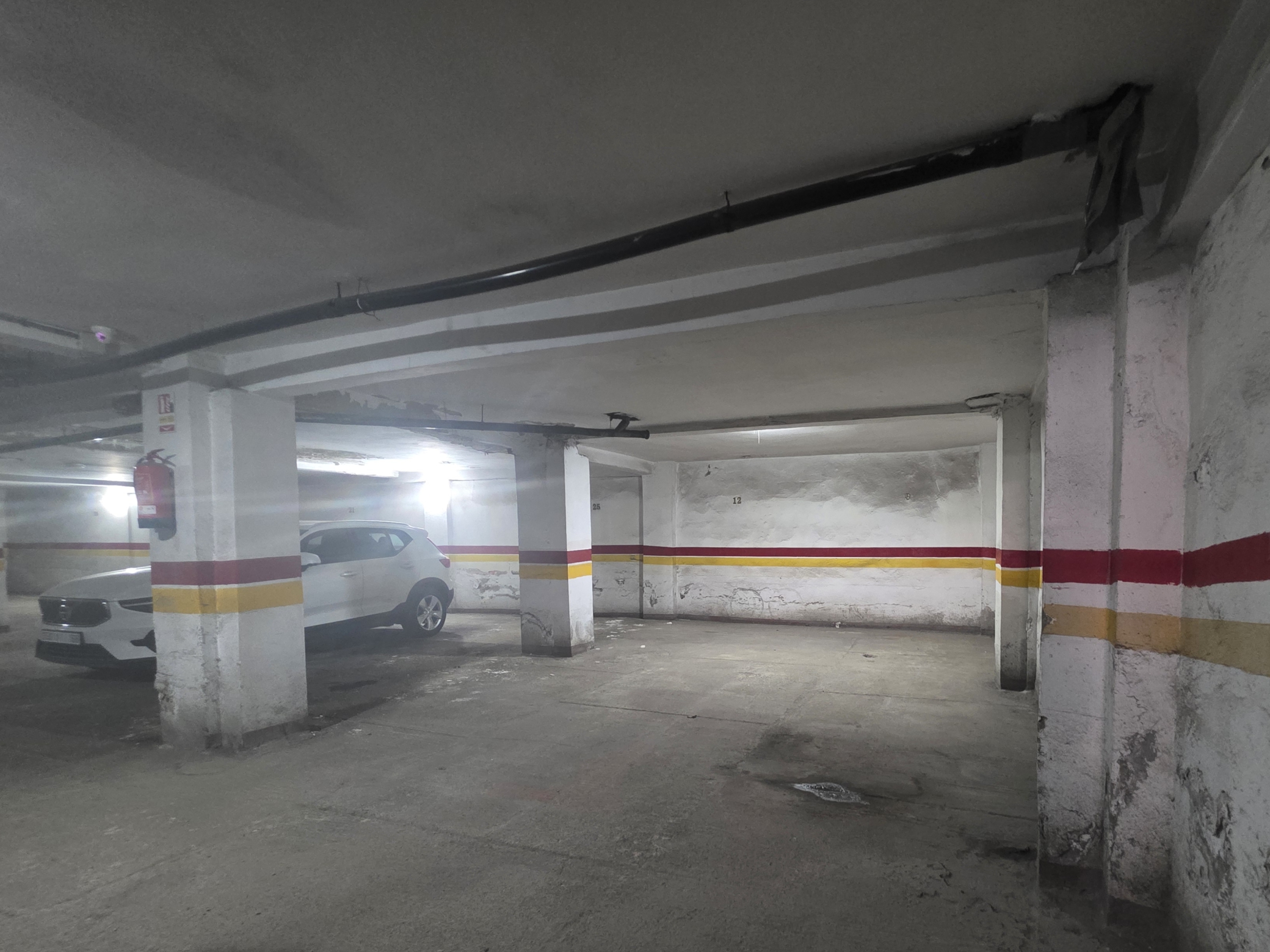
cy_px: 574
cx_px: 724
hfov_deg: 93.9
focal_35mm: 16
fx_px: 587
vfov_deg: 77.2
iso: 1000
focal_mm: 2.2
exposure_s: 1/50
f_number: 1.9
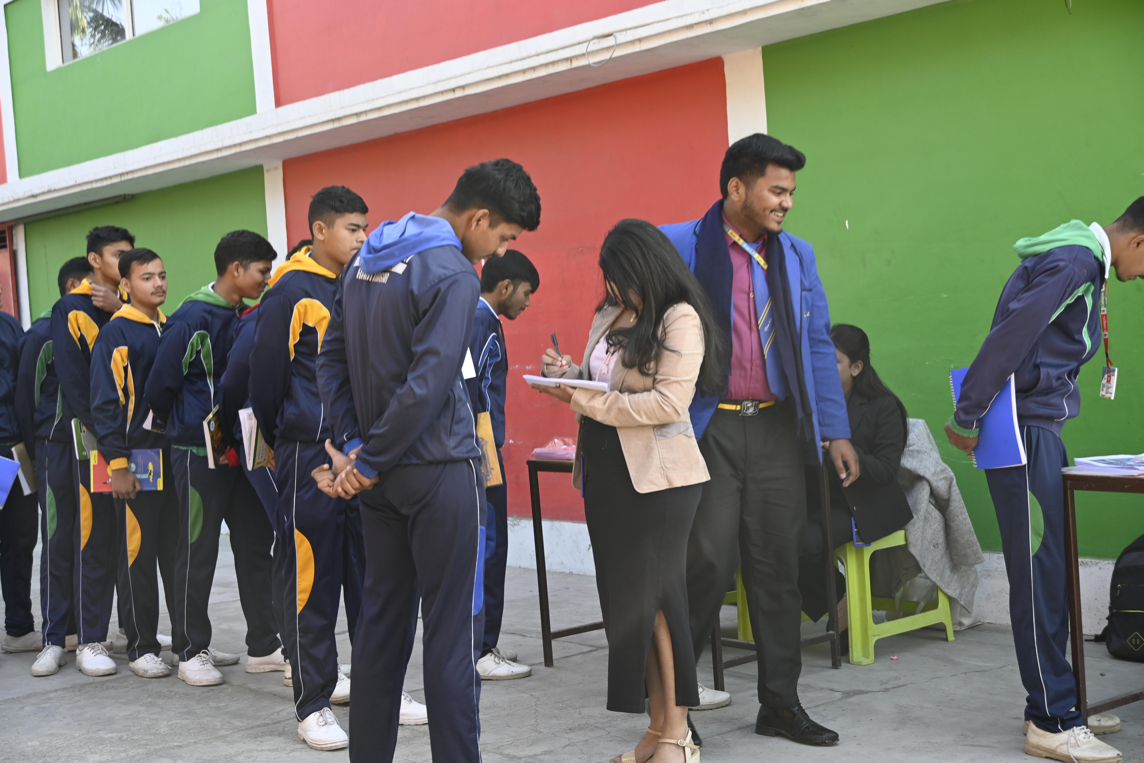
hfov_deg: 40.5
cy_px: 382
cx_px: 572
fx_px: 1549
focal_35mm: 49
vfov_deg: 27.7
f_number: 4.5
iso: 200
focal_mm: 32.5
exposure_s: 1/250
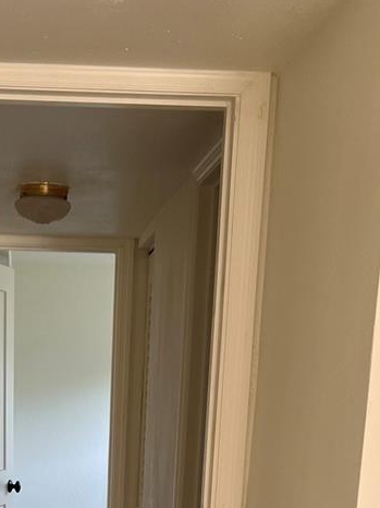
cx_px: 60
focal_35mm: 67
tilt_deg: -12.1
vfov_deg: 25.3
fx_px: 982
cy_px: 650
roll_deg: -0.8
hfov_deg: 21.6
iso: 50
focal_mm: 5.7
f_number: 1.5
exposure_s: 1/121
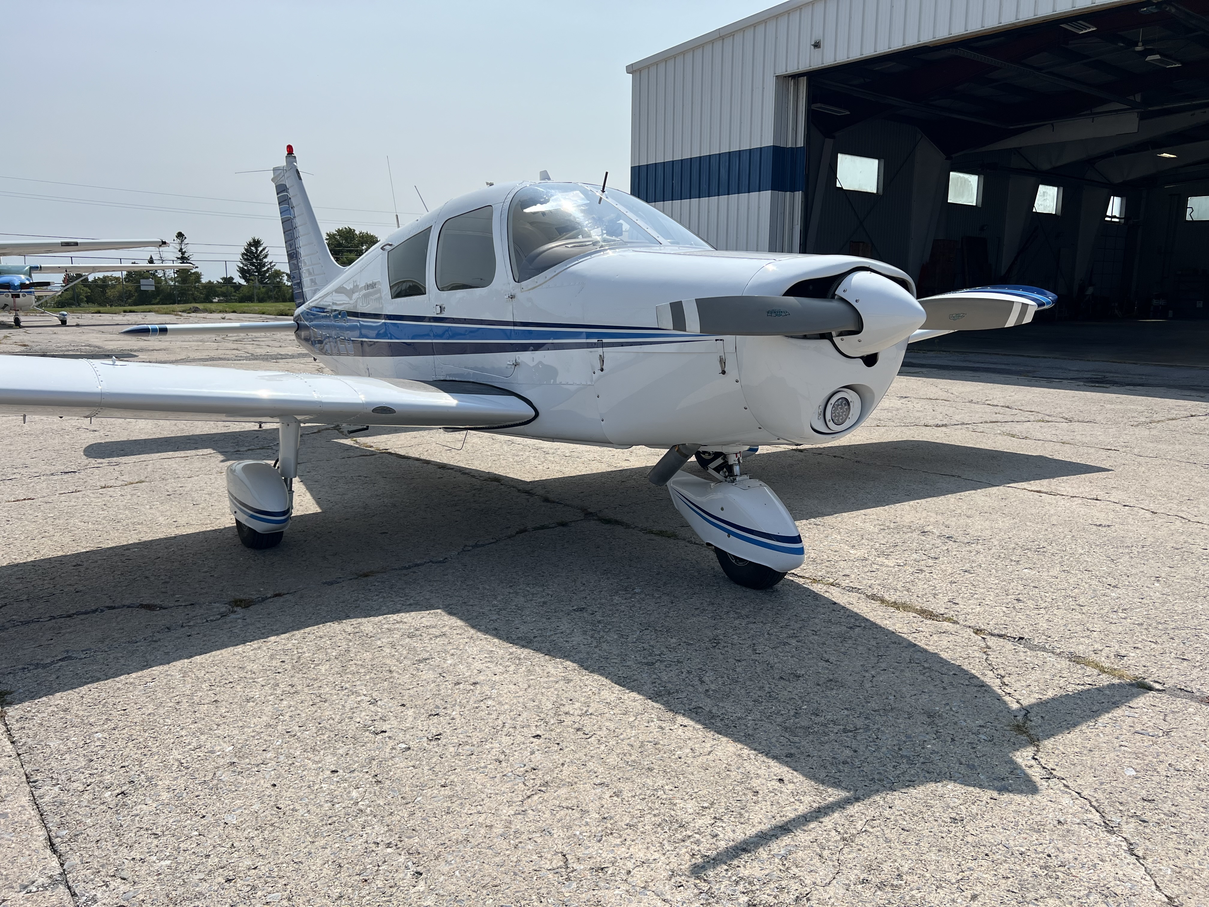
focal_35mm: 26
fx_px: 908
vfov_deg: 53.1
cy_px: 454
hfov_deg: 67.3
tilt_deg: -9.9
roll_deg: +0.6
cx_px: 604
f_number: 1.5
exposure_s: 1/6579
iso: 50
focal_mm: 5.7
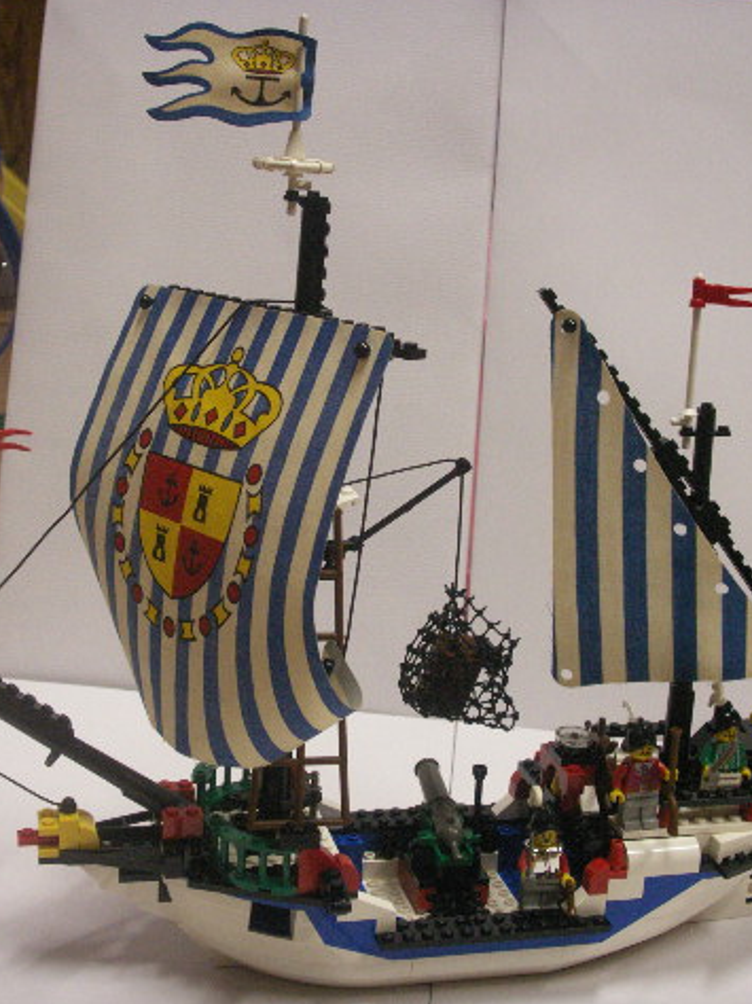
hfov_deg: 29.0
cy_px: 500
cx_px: 305
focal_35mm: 50
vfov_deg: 38.2
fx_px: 1450
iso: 160
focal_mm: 7.7
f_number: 3.5
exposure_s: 1/25
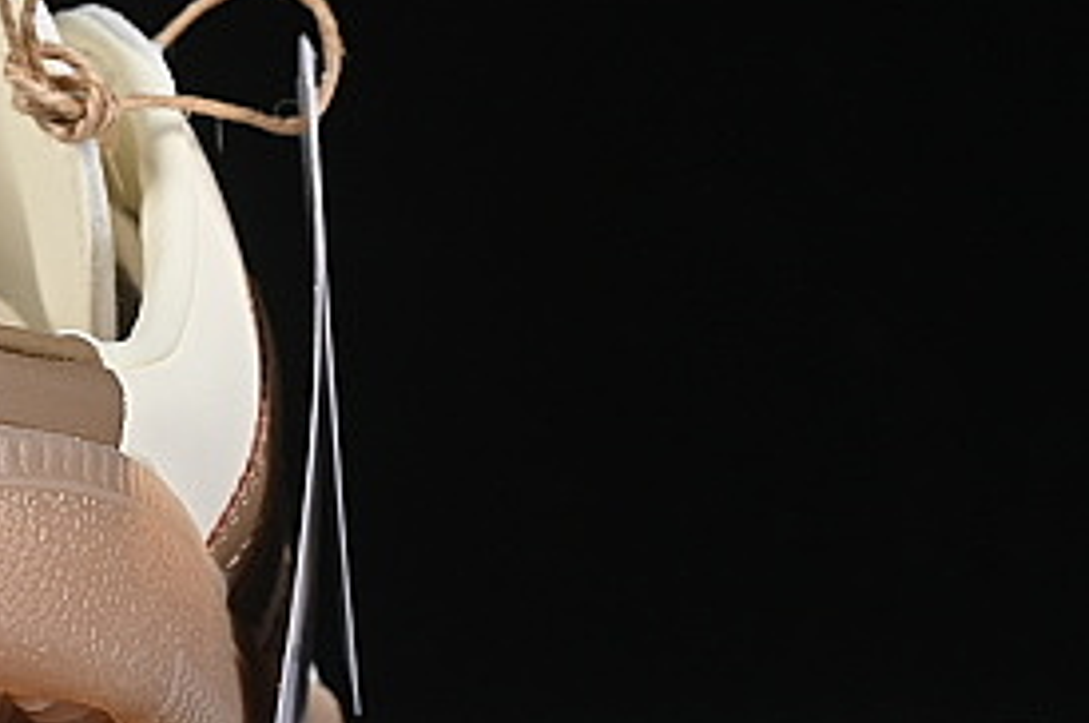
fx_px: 8943
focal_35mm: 296
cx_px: -576
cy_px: -155
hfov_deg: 6.9
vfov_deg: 4.6
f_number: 8
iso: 160
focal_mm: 50
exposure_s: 1/80
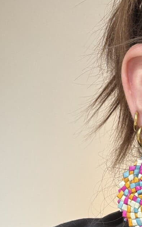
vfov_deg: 37.8
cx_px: 92
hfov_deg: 24.8
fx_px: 322
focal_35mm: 52
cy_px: 173
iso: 40
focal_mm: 2.69
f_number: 1.9
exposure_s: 1/121
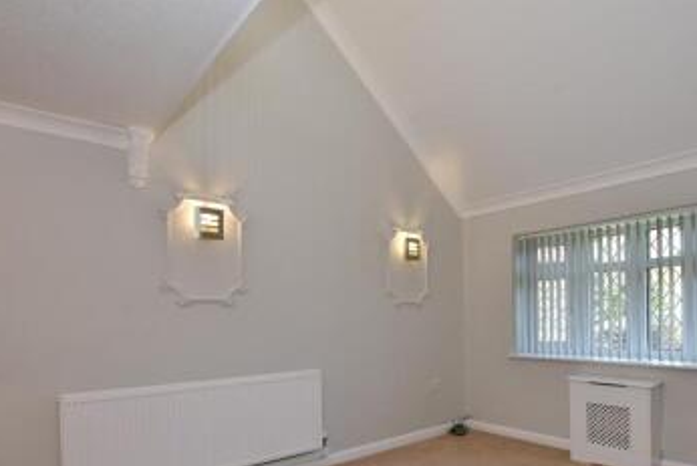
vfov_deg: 55.8
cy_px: 318
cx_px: 405
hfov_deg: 78.0
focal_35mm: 22
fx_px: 426
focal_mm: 11
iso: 160
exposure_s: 1/13
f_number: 8
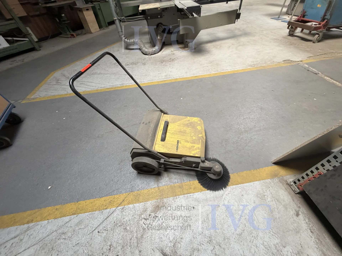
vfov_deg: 85.7
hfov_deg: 102.1
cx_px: 171
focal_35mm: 14
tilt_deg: -46.5
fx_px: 138
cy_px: 128
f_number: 2.2
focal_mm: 2.22
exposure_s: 1/121
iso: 250
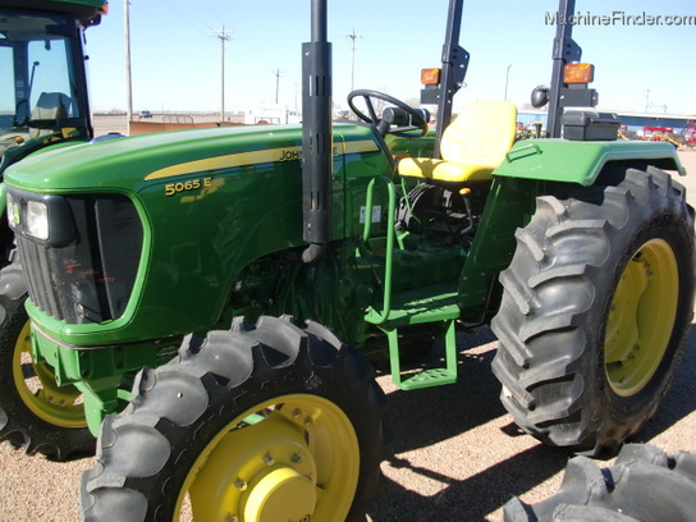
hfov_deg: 51.4
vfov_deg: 39.7
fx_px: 724
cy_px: 261
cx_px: 348
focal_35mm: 36
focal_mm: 6.3
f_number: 2.8
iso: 64
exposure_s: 1/640
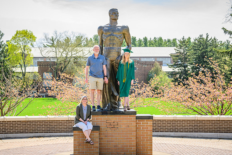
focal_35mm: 75
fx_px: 482
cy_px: 74
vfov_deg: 18.3
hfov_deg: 27.1
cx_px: 116
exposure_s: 1/1000
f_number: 5.6
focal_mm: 70
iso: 400
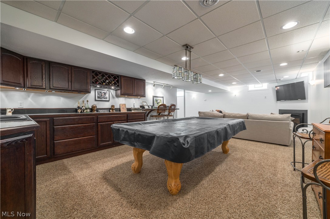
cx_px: 165
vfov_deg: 81.1
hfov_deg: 104.3
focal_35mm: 14
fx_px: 128
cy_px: 110
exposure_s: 1/60
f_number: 9
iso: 250
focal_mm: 14
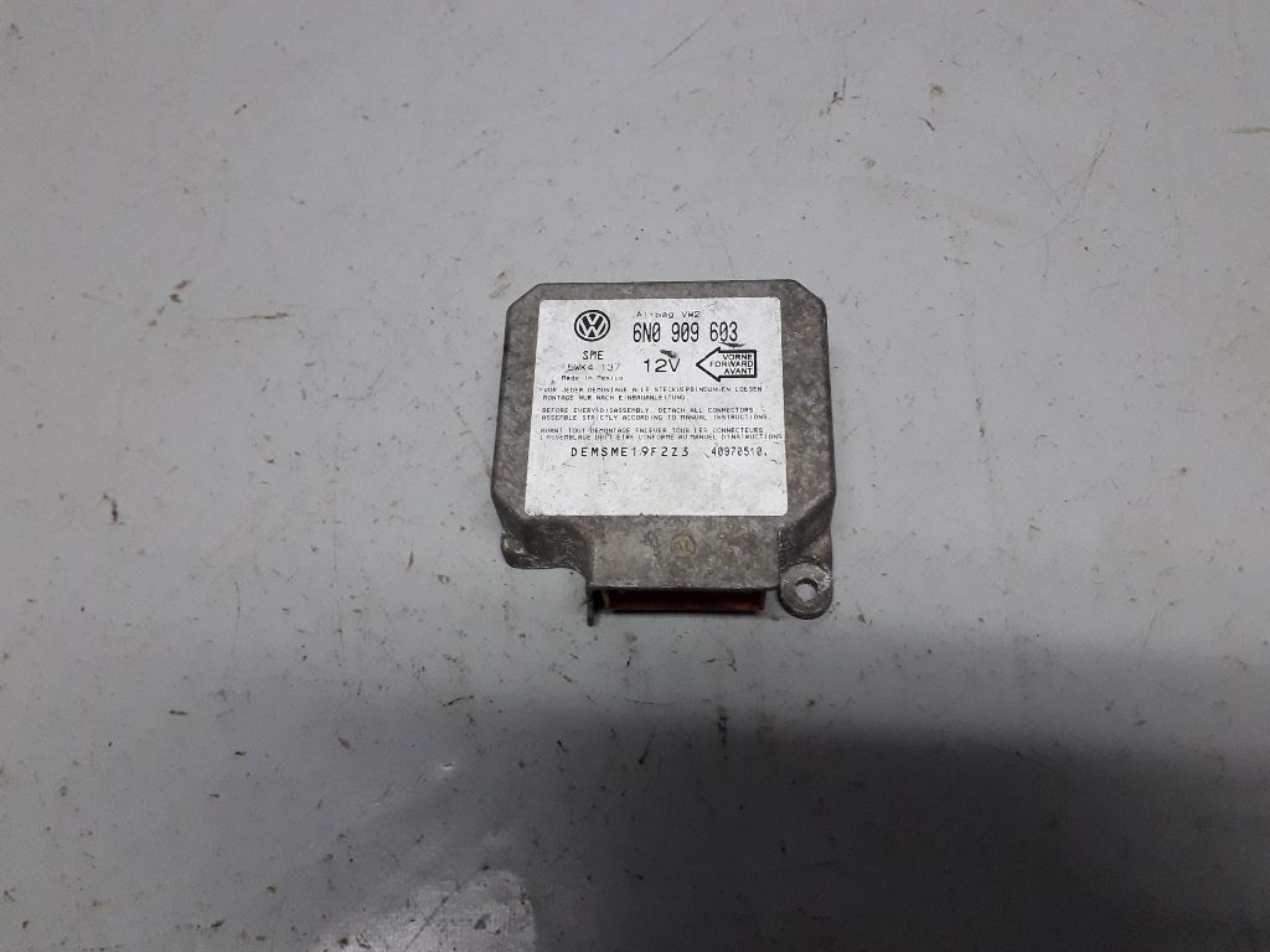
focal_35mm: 27
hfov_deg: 65.3
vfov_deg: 51.4
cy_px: 476
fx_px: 991
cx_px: 635
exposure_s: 1/50
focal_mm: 3.6
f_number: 1.9
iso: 200
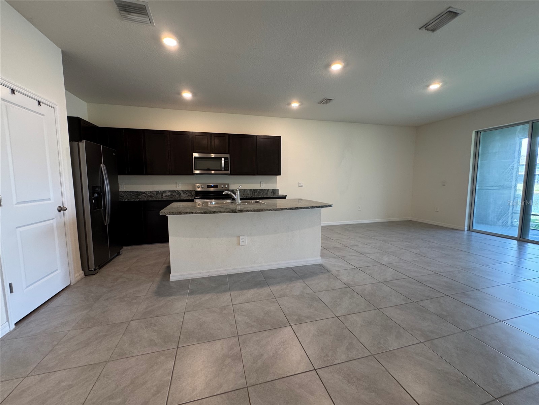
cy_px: 202
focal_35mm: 14
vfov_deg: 85.7
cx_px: 270
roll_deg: -0.1
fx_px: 218
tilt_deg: -6.0
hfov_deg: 102.1
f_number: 2.2
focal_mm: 2.22
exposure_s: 1/60
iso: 200
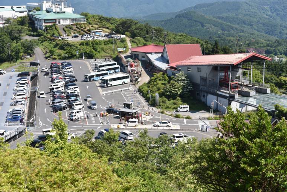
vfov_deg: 21.6
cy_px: 100
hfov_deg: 31.9
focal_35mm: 63
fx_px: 503
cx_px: 142
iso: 320
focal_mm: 60
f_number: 7.1
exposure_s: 1/800
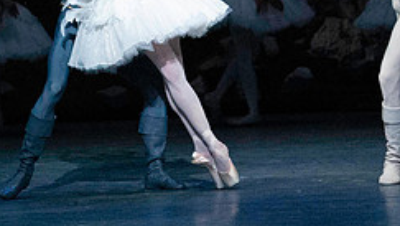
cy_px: -49
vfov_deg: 2.4
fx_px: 5306
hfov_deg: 4.3
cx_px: 285
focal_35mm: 500
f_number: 5
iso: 25600
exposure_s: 1/400
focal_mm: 200
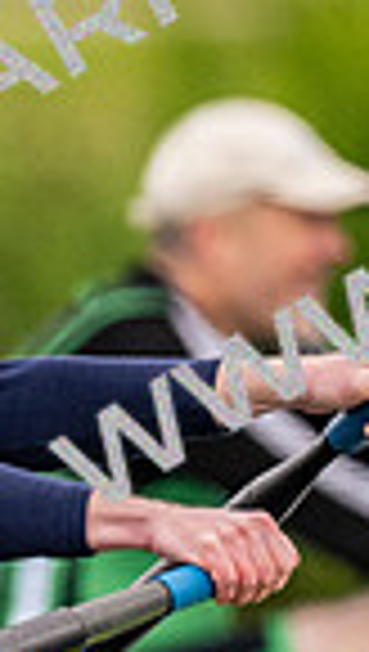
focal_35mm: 3763
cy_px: 580
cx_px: -279
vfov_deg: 0.6
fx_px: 65190
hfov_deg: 0.3
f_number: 4
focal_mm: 600
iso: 900
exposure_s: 1/2500
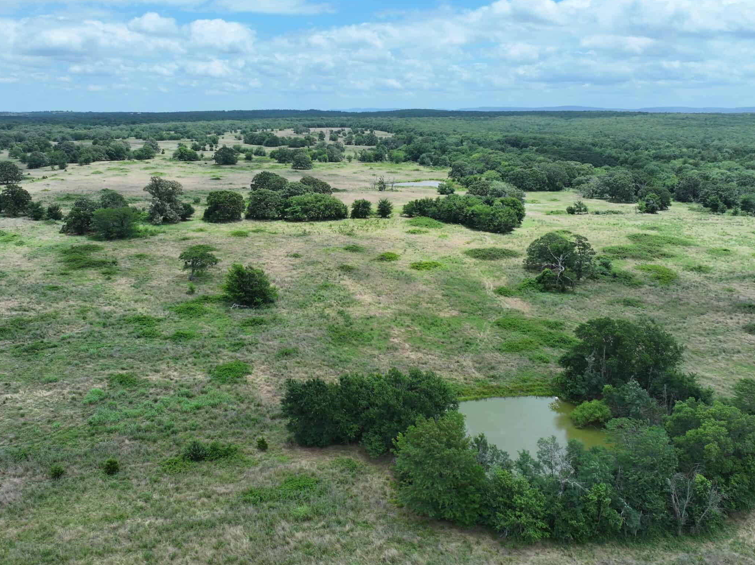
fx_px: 654
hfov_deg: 59.8
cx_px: 328
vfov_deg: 46.4
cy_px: 219
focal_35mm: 30
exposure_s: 1/2000
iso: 190
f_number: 2.8
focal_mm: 12.29
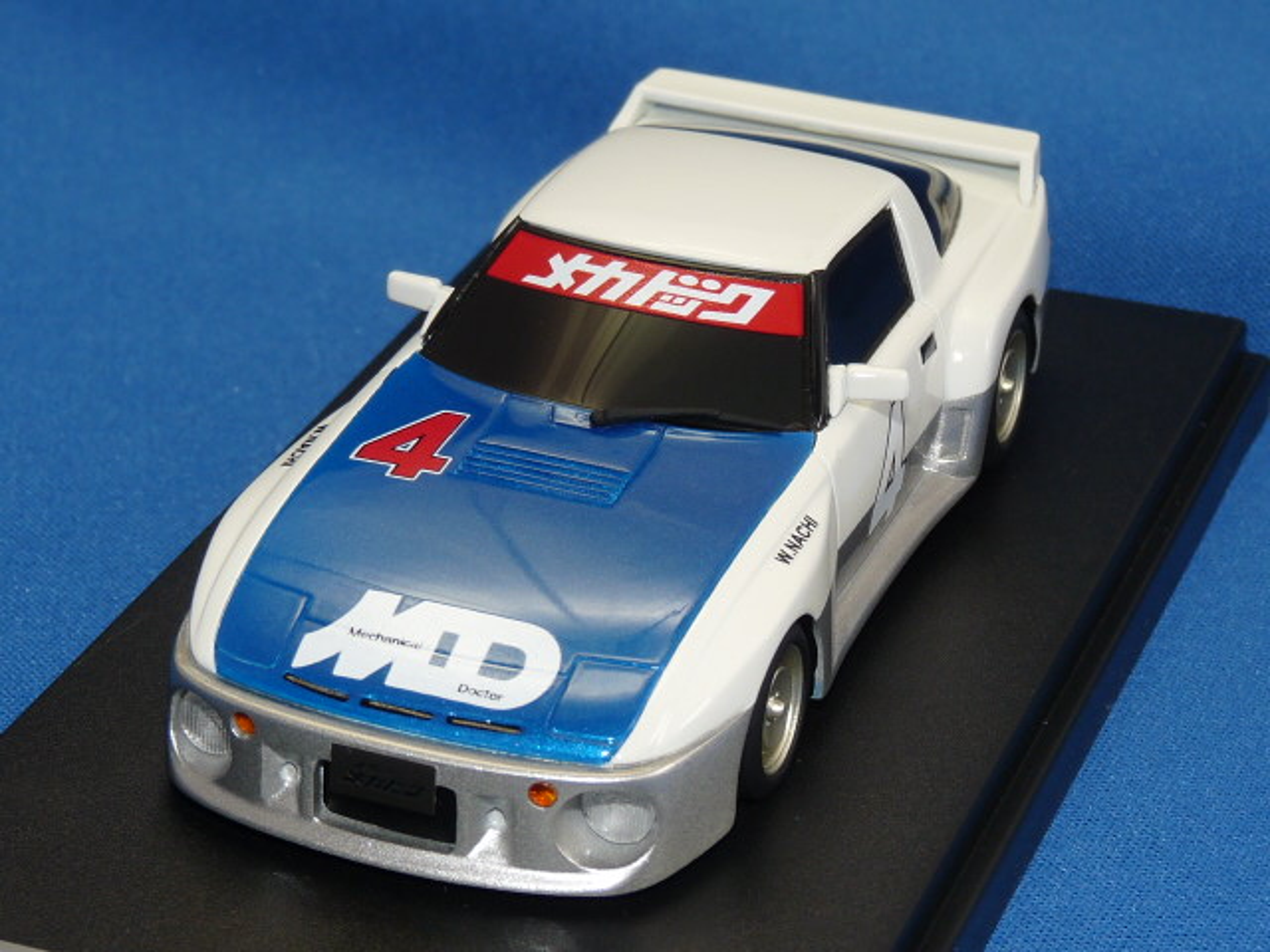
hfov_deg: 17.1
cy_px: 476
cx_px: 635
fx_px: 4219
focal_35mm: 115
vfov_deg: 12.9
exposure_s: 1/30
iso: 100
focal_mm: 11.5
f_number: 4
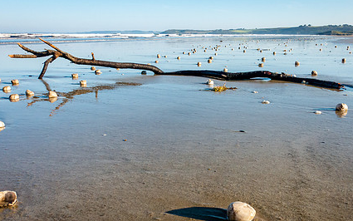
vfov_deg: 36.2
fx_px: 337
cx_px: 199
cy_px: 132
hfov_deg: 55.1
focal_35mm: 35
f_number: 7.1
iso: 1000
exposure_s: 1/160
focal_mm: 8.8
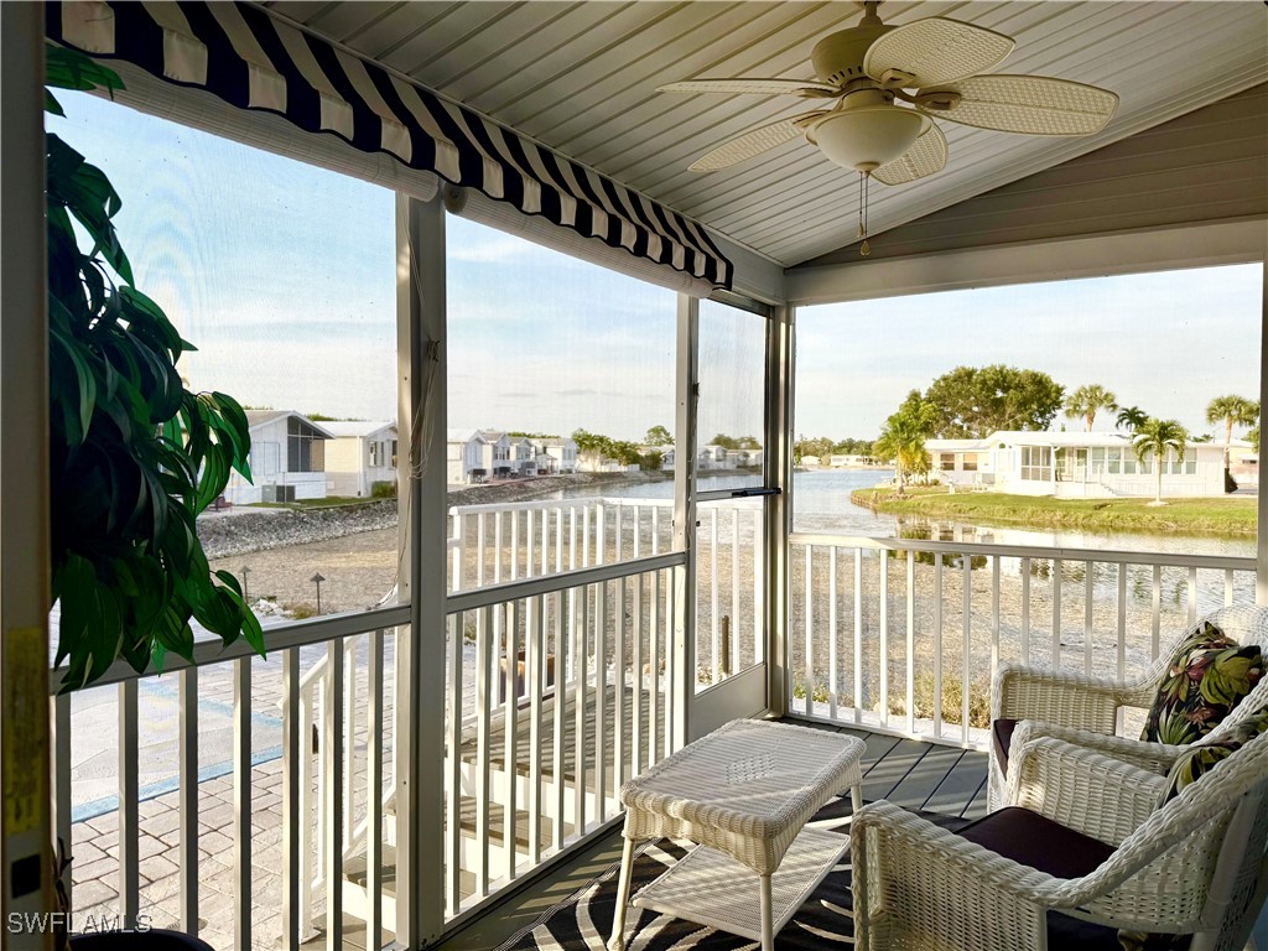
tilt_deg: -0.6
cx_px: 634
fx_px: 879
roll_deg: -0.1
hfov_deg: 71.6
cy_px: 476
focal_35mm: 24
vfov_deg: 56.8
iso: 80
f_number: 1.78
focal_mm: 6.76
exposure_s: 1/1046
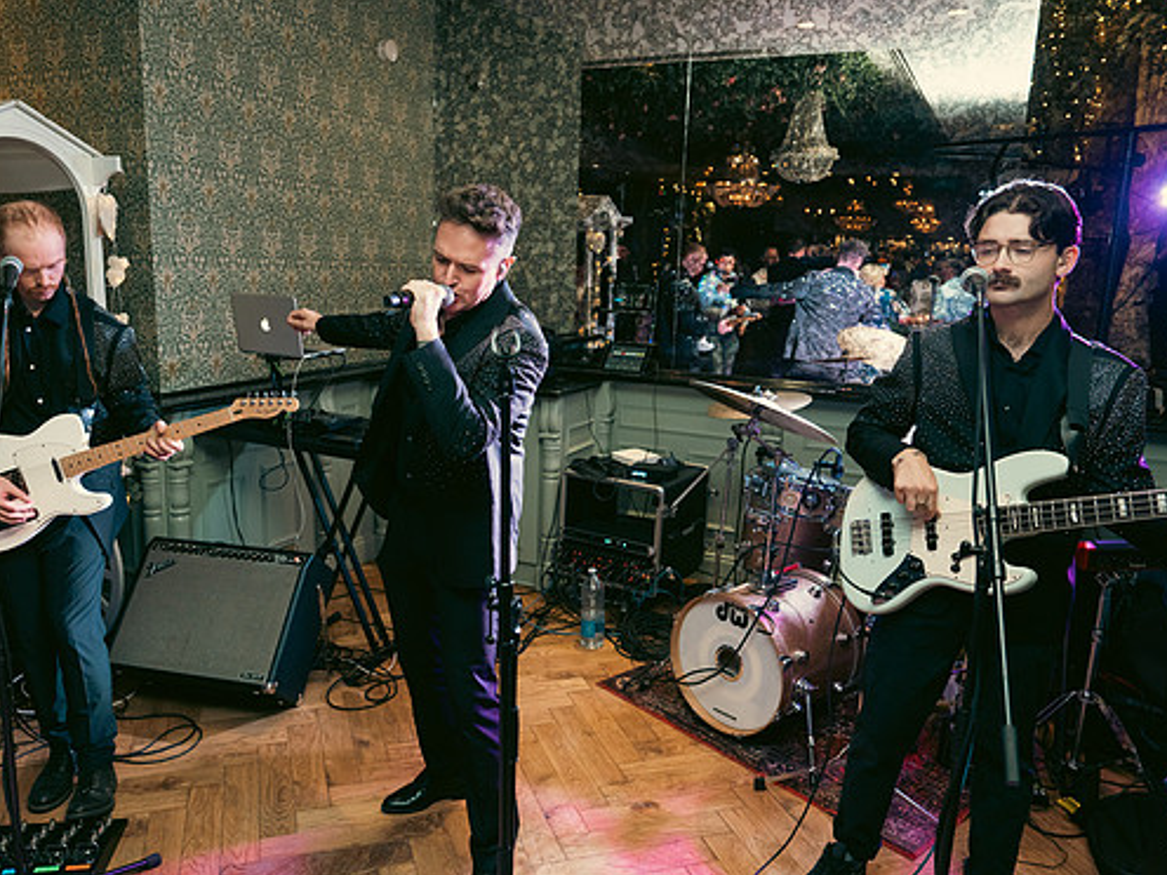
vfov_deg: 51.4
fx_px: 910
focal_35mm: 27
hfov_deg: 65.2
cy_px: 446
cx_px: 525
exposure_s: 1/160
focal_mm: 24
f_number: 3.5
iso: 2500
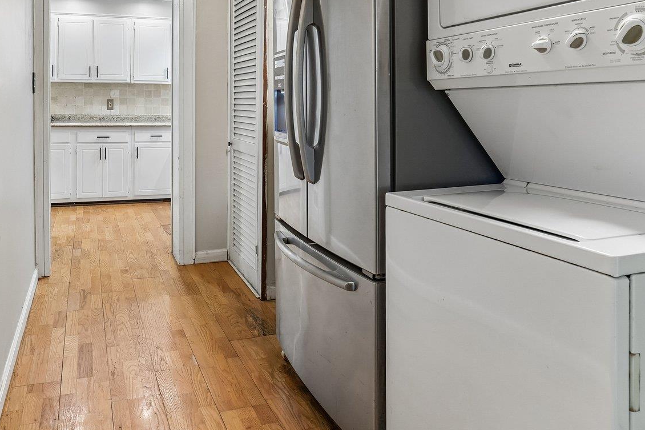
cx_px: 258
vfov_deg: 43.6
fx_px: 519
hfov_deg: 63.1
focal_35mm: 29
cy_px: 110
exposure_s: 1/13
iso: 400
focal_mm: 16
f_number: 8
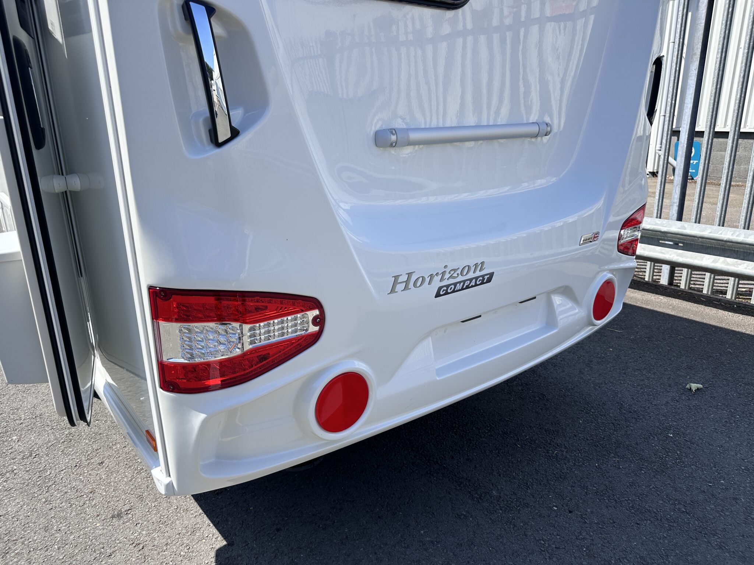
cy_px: 282
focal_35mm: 24
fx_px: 523
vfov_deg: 56.8
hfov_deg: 71.6
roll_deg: +2.0
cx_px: 377
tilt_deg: -16.5
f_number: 1.78
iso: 80
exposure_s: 1/2525
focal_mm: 6.86
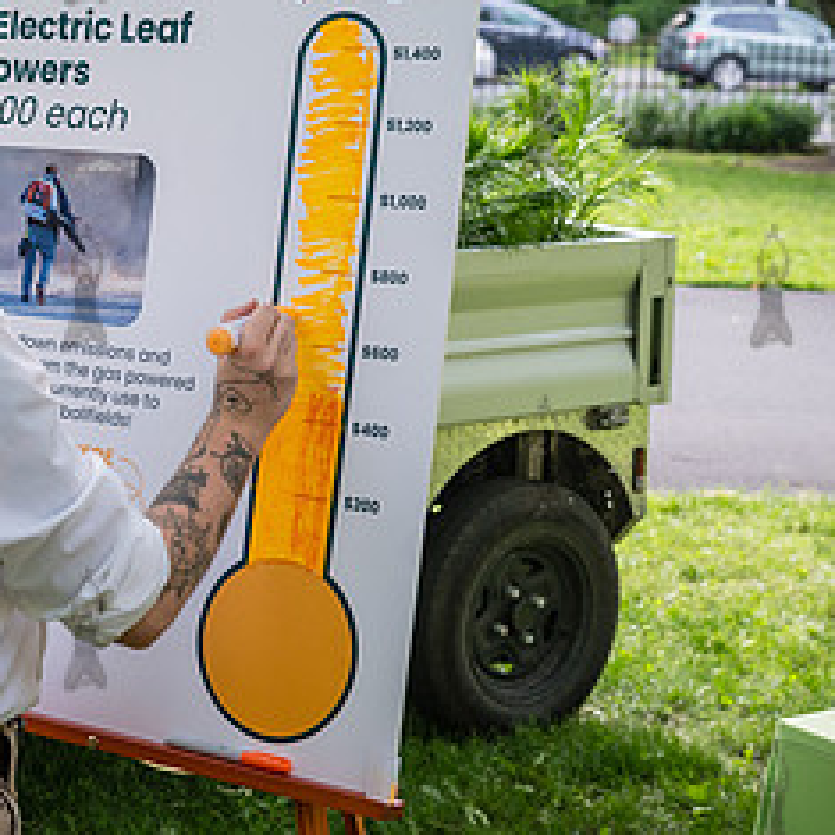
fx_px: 2292
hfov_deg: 20.2
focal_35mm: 84
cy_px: 284
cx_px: 82
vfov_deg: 20.6
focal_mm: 40
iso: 800
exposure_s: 1/250
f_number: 4
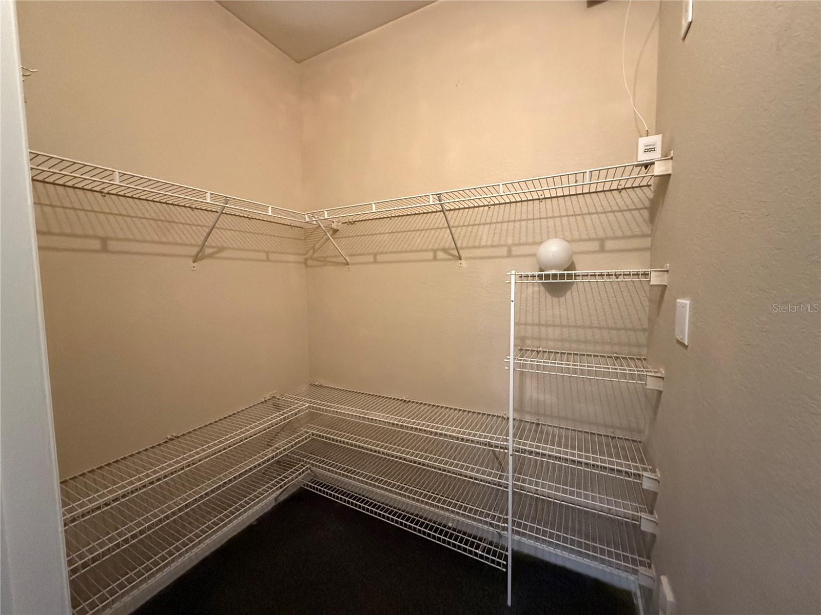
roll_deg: +1.0
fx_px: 332
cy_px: 308
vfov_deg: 85.7
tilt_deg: -3.7
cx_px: 410
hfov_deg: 102.1
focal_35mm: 14
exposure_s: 1/60
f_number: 2.2
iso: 1000
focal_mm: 2.22
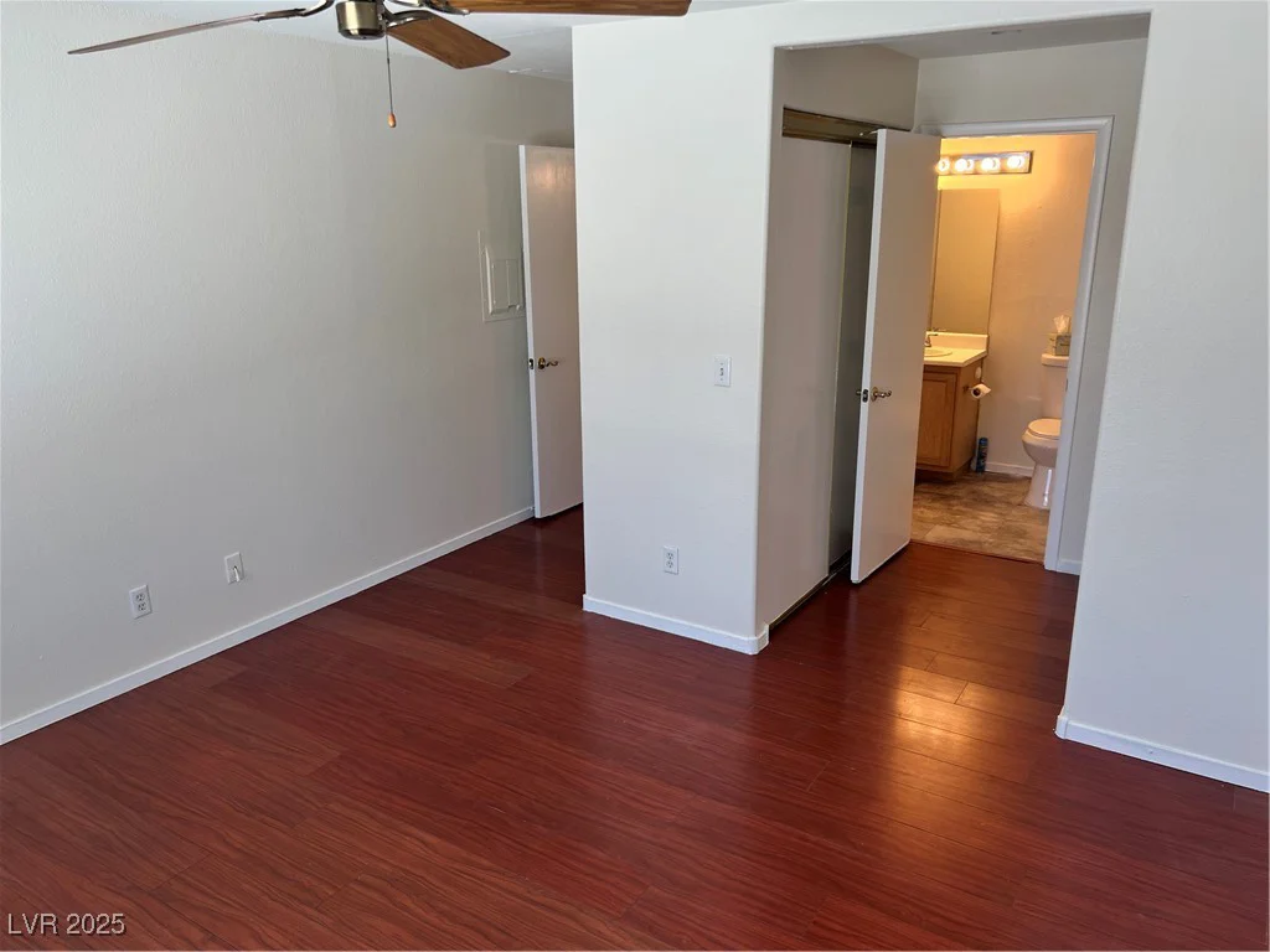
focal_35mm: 26
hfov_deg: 67.3
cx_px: 635
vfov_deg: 53.1
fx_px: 954
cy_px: 476
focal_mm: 5.7
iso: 32
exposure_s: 1/120
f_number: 1.5
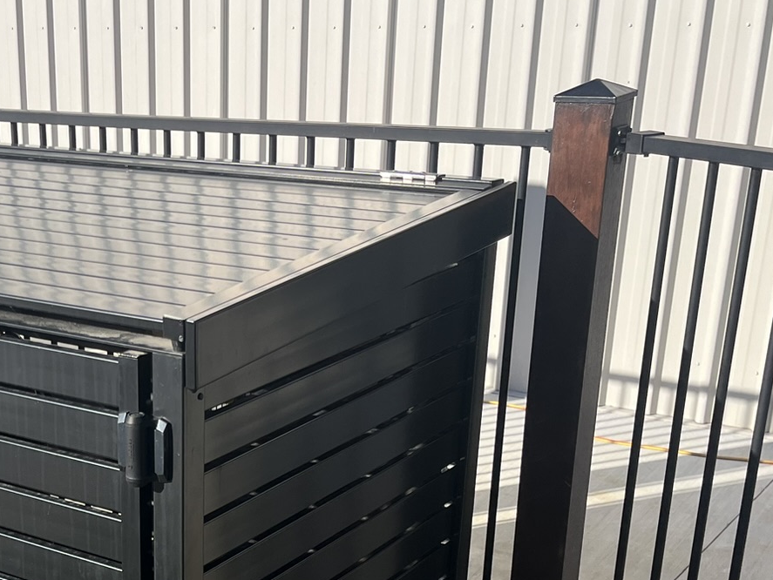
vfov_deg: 23.5
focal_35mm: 60
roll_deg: +1.8
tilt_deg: -23.2
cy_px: 569
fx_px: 1340
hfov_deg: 31.1
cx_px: 117
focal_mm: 5.1
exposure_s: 1/2137
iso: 50
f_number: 1.6
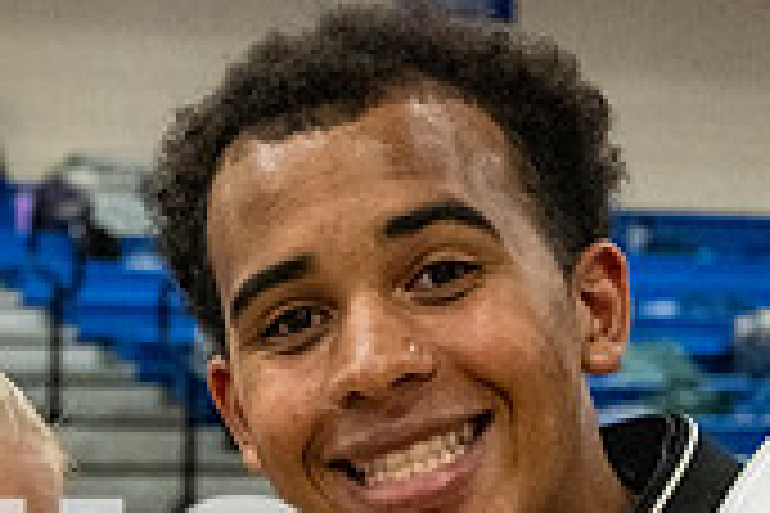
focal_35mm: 139
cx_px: -14
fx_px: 2973
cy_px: 709
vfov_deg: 9.6
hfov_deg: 14.5
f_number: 4
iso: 8000
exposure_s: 1/800
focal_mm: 41
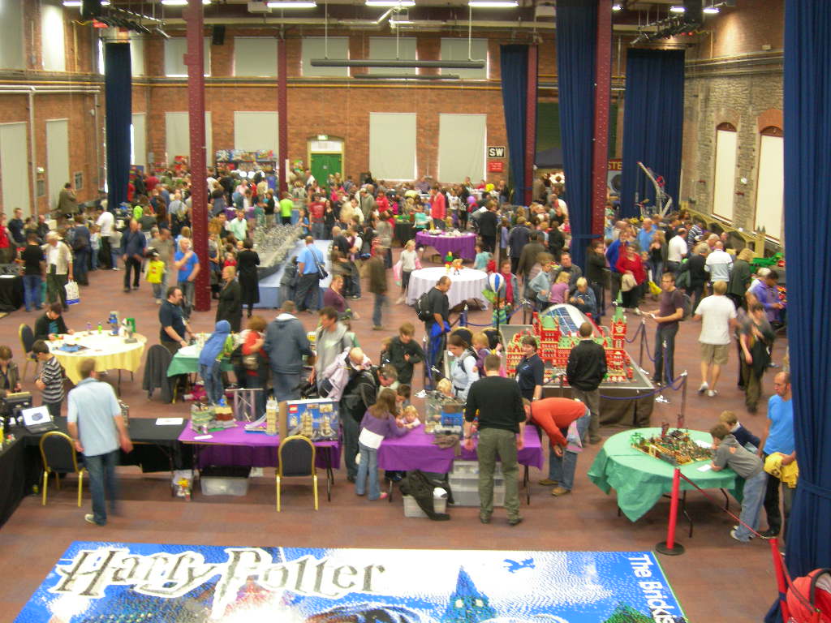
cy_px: 312
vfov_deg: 35.1
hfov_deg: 45.8
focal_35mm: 41
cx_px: 416
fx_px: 984
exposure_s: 1/5.4
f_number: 2.9
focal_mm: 8.5
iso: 200
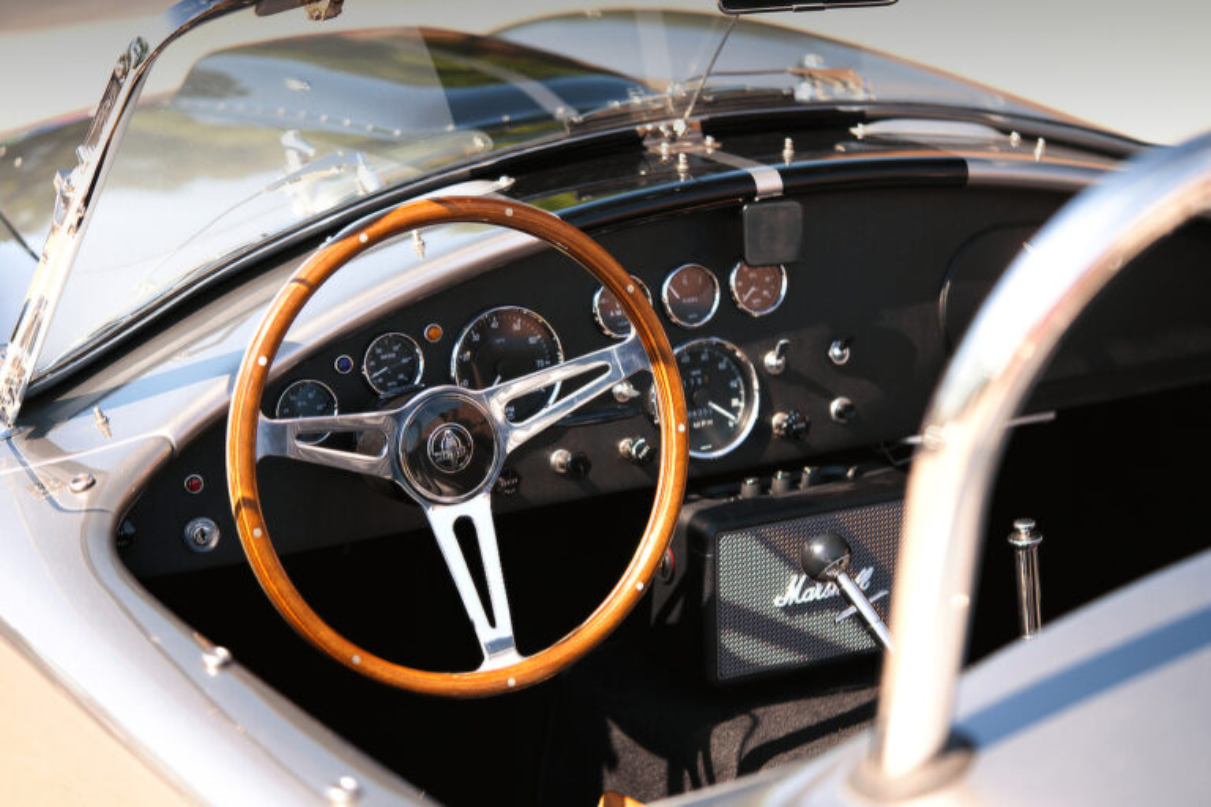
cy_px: 404
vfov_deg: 15.2
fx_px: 3027
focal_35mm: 90
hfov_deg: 22.6
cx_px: 606
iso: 100
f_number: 2.8
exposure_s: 1/320
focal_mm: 90
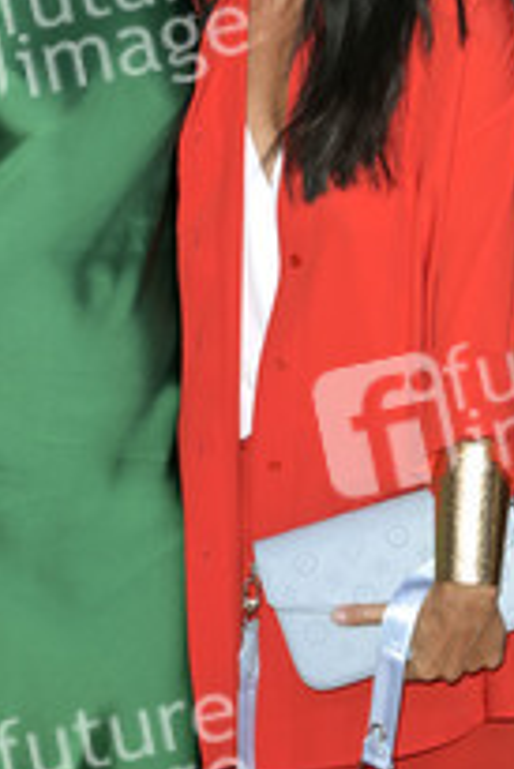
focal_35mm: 179
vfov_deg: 11.5
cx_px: 165
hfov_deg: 7.7
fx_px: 3827
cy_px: 221
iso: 400
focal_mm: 92
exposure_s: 1/250
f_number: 5.6
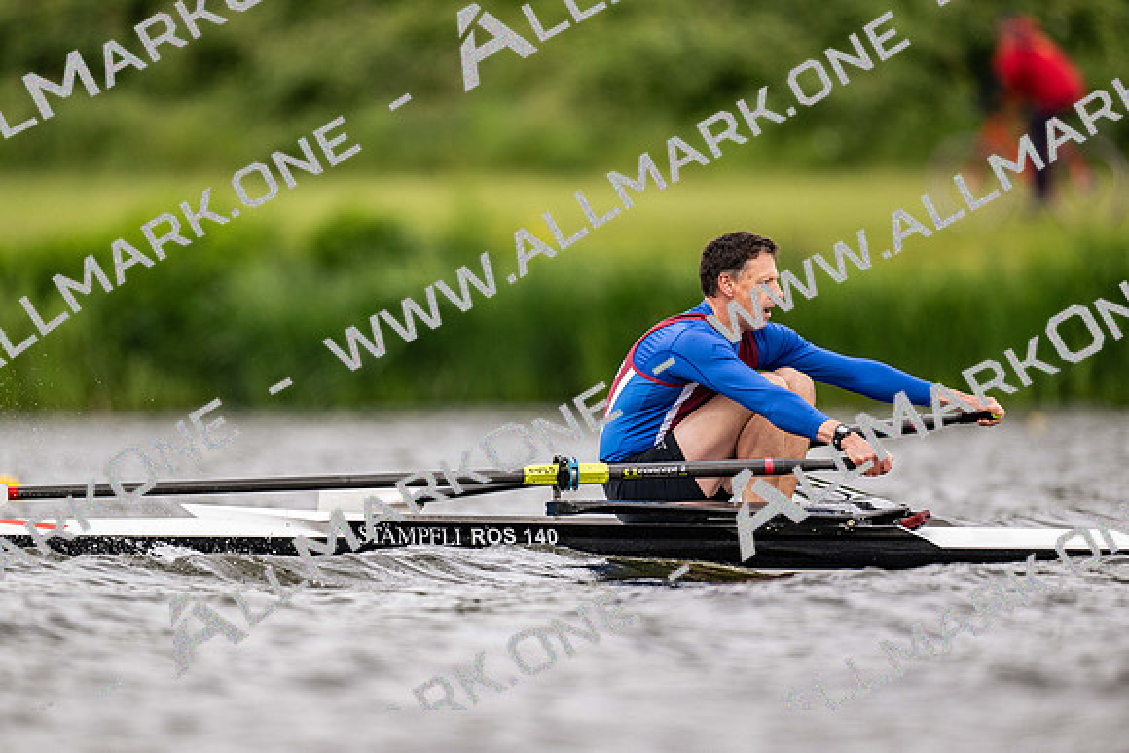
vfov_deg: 2.3
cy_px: 376
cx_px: 564
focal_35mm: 600
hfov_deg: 3.4
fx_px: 18820
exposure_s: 1/2500
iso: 900
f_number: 4
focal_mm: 600
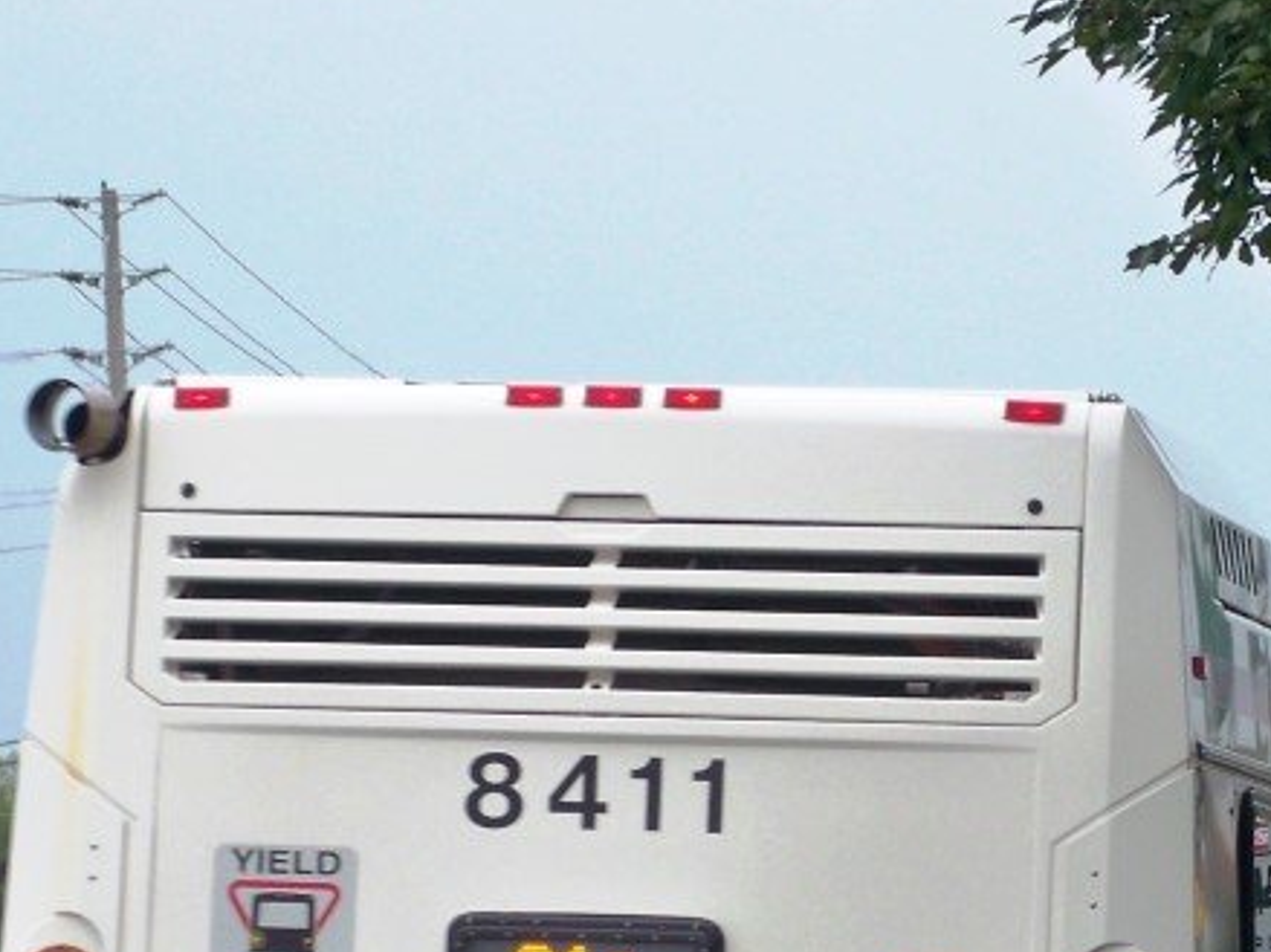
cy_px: 987
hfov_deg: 8.1
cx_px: 828
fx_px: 8993
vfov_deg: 6.0
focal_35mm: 245
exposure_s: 1/125
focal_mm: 18.8
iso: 64
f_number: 5.7
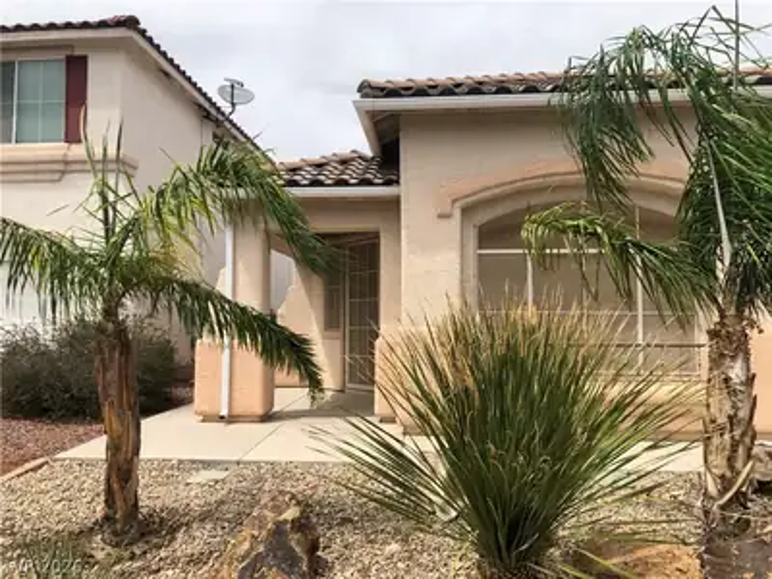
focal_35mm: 28
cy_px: 290
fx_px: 624
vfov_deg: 49.7
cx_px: 386
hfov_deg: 63.4
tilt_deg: +3.4
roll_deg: +0.1
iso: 20
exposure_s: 1/2525
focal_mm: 4
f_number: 1.8
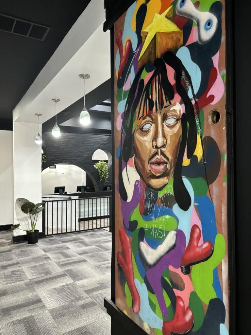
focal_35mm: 26
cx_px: 126
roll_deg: +0.2
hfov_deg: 53.1
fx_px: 251
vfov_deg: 67.3
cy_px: 168
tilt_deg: +1.7
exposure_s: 1/30
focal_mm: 5.96
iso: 640
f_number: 1.6
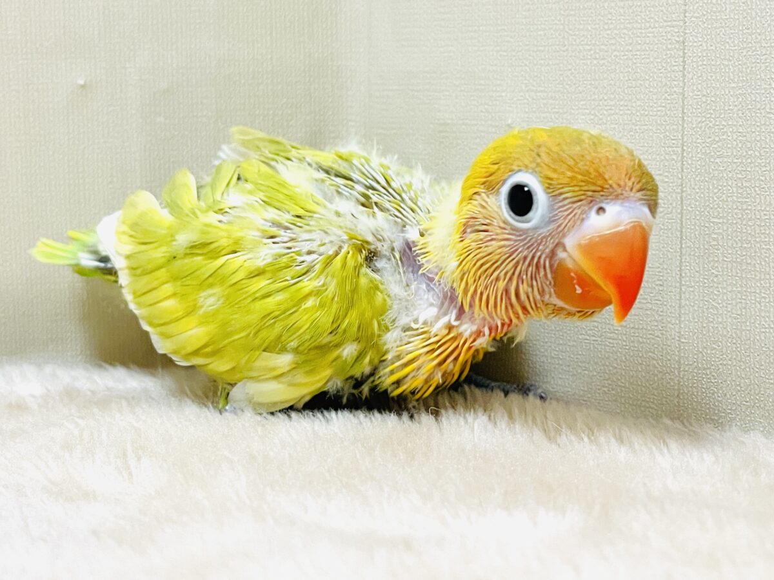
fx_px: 1163
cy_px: 290
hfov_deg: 36.8
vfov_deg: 28.0
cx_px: 387
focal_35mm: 52
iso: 100
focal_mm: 6
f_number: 2
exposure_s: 1/99
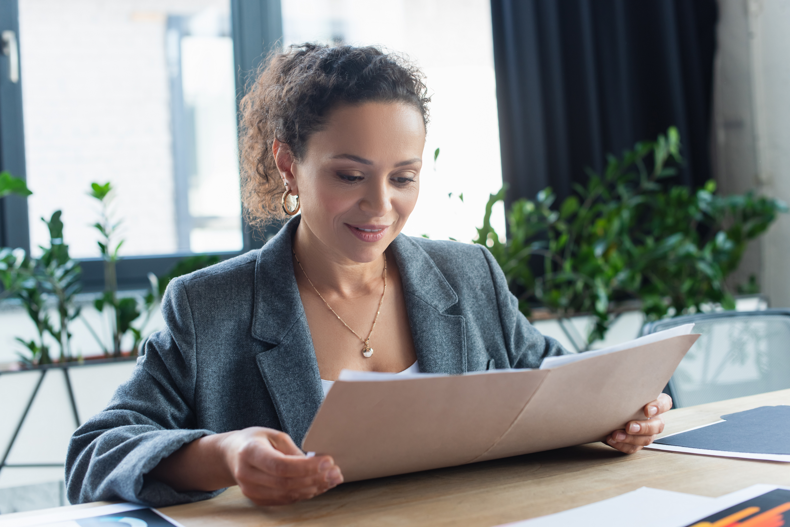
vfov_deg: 27.0
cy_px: 264
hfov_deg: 39.6
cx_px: 395
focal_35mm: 50
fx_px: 1098
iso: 320
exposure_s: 1/160
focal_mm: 50
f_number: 3.5
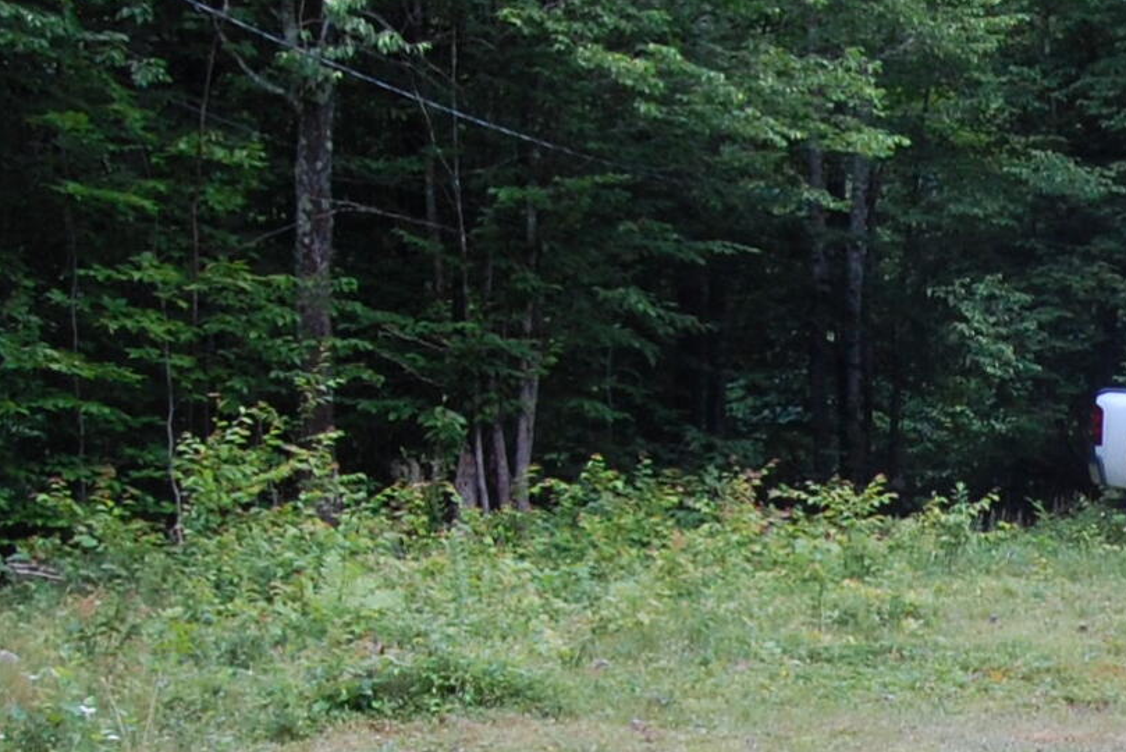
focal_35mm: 100
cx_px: 1485
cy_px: 827
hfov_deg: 18.8
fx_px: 3129
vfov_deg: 13.4
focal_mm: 18
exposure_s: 1/160
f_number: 13
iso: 400
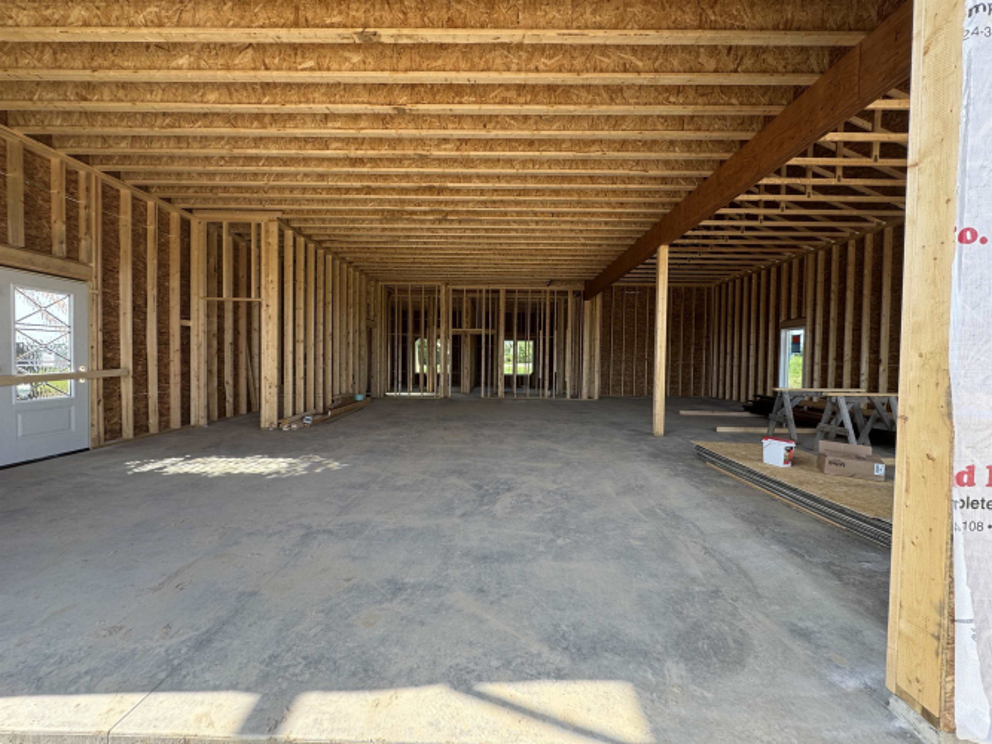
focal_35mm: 14
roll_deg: -1.2
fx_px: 401
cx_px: 496
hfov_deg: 102.1
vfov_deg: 85.7
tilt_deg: -3.0
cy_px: 372
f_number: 2.2
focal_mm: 2.22
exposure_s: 1/120
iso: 40
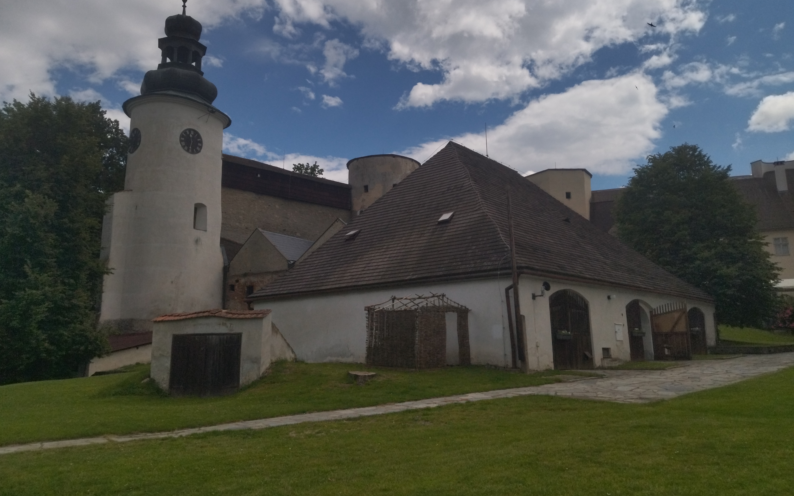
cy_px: 229
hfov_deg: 64.6
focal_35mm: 29
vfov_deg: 43.1
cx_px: 393
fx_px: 627
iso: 99
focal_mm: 4.74
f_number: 1.79
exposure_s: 1/8756
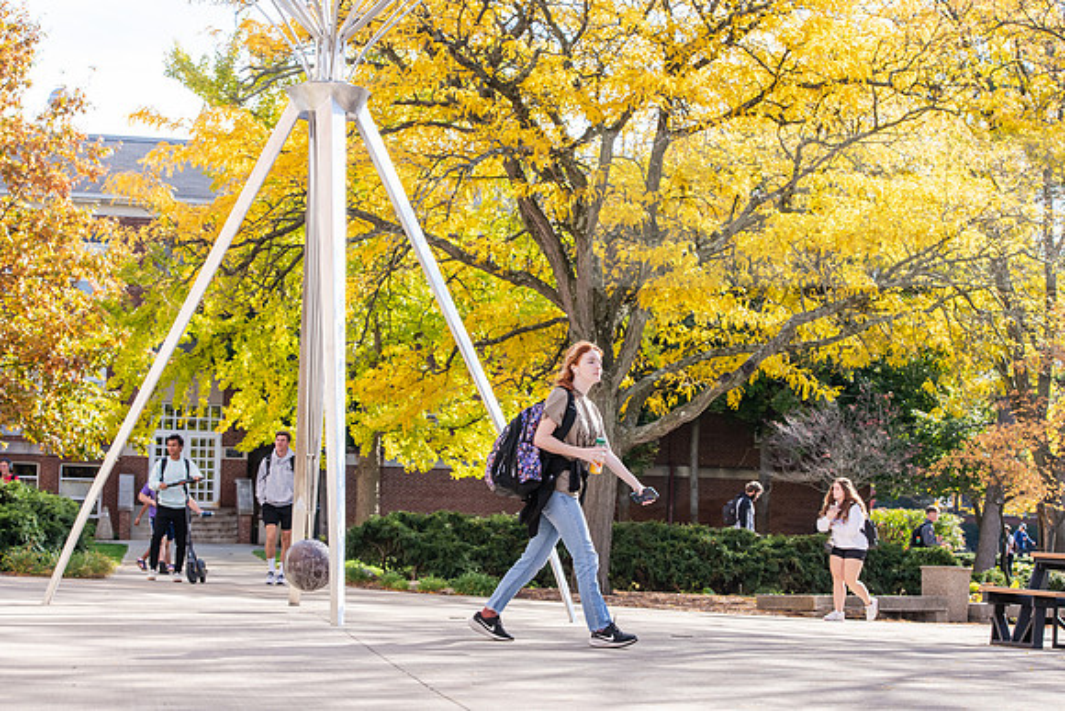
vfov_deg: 19.5
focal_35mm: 70
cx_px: 532
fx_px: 2071
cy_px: 356
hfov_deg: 28.8
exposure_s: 1/250
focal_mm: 70
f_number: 8
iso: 400
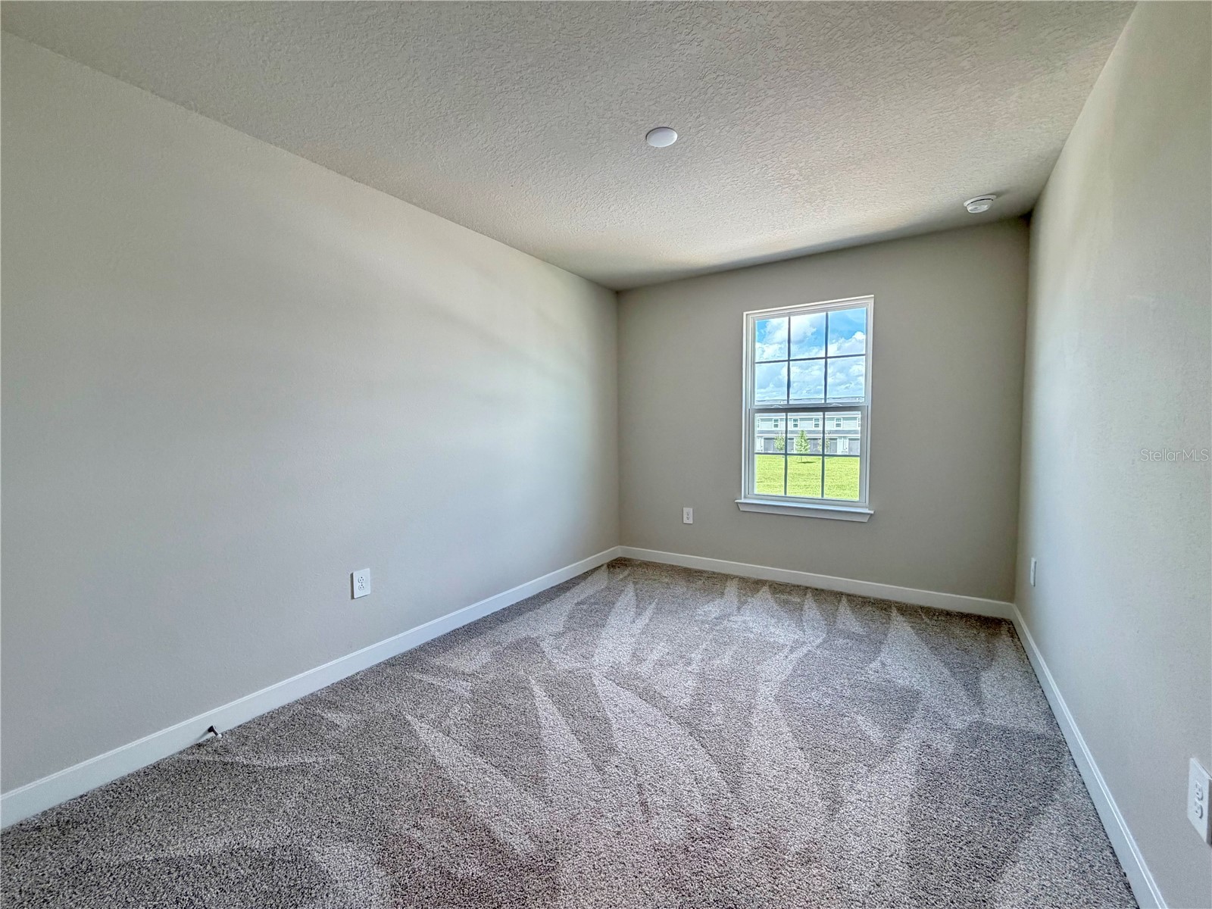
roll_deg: +0.9
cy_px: 454
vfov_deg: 85.7
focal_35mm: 14
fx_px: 490
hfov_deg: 102.1
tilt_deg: -3.3
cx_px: 606
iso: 250
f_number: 2.2
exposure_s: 1/120
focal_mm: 2.22
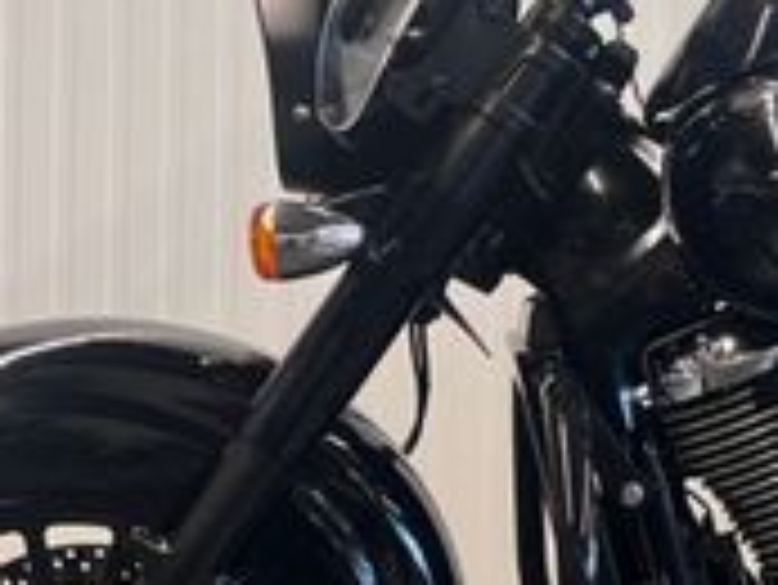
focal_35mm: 96
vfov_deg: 15.4
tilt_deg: -1.5
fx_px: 2159
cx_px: 935
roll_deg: -1.1
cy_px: 274
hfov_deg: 19.3
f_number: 1.5
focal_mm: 5.7
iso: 125
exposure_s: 1/100
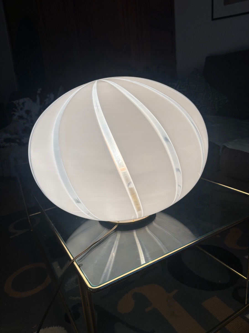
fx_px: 249
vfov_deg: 67.3
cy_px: 166
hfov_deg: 53.1
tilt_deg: -17.9
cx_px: 124
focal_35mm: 26
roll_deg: +4.3
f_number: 1.6
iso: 40
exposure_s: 1/182
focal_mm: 5.96
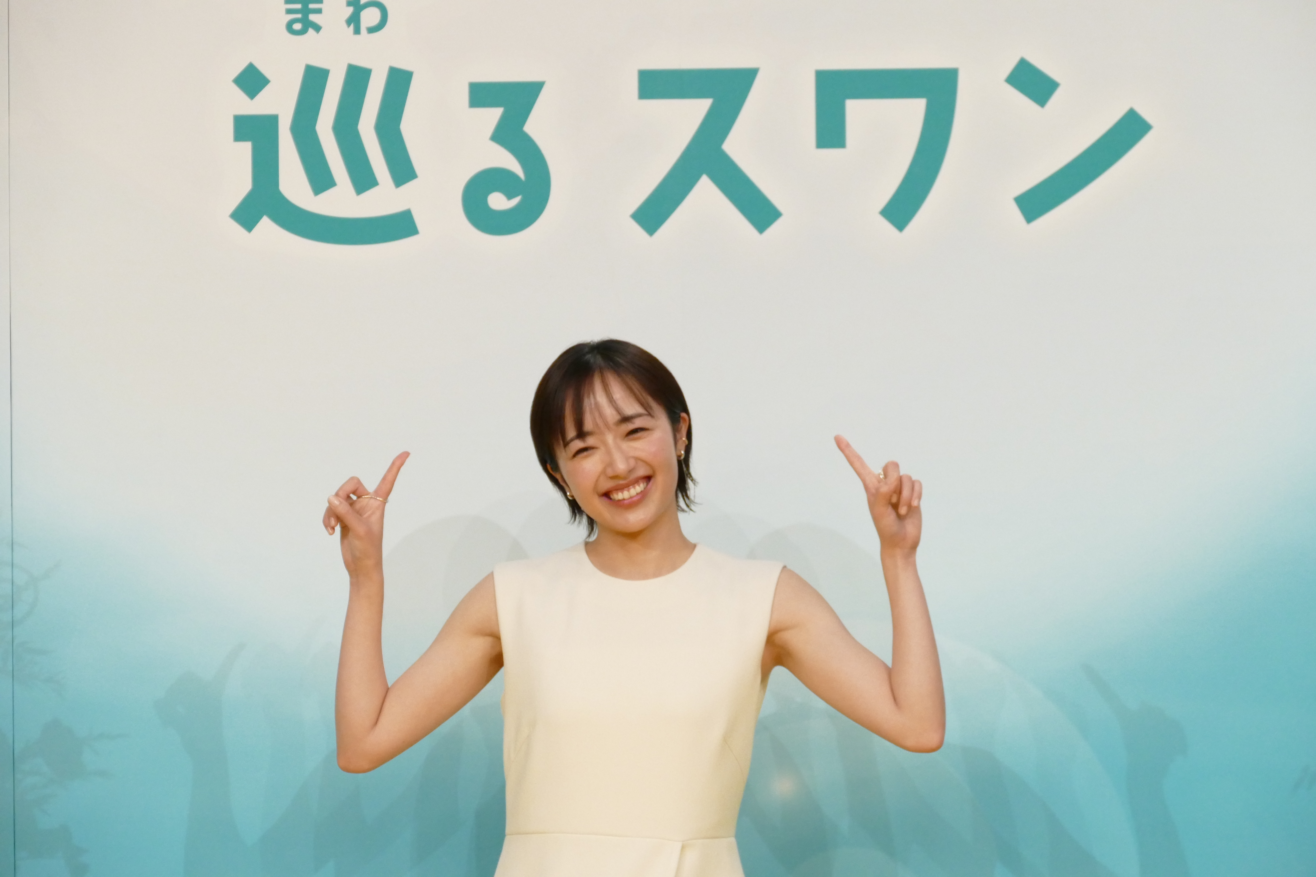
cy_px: 438
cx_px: 658
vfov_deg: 8.6
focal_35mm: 160
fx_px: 5848
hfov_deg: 12.8
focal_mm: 58.01
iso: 1600
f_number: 3.9
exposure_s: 1/250
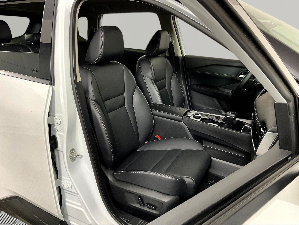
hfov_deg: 61.7
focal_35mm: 29
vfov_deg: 48.2
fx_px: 250
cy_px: 112
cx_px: 150
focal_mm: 3
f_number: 1.8
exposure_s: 1/122
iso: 64
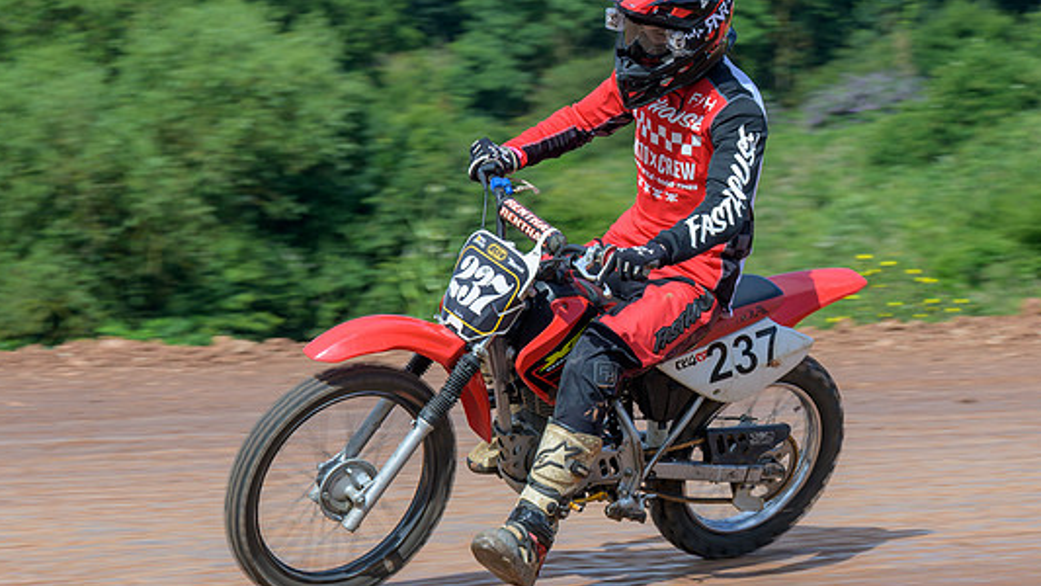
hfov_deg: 11.0
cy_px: 280
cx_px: 436
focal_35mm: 196
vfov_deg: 6.2
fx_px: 5411
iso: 100
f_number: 8
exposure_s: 1/250
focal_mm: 89
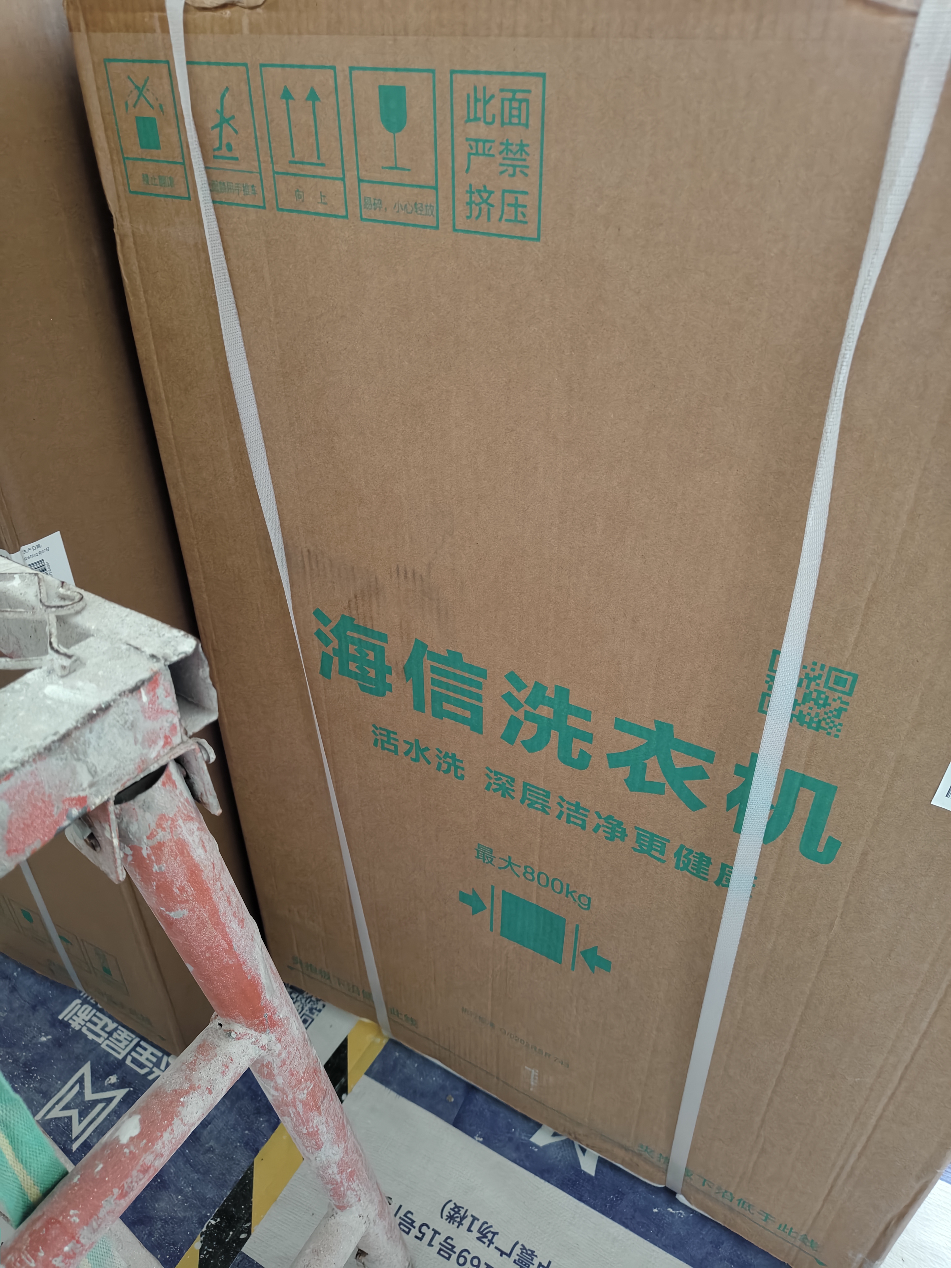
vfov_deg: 73.9
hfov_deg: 58.9
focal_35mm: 23
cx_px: 476
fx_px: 843
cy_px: 634
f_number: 1.88
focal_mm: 5.56
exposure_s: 1/33.3
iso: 1791
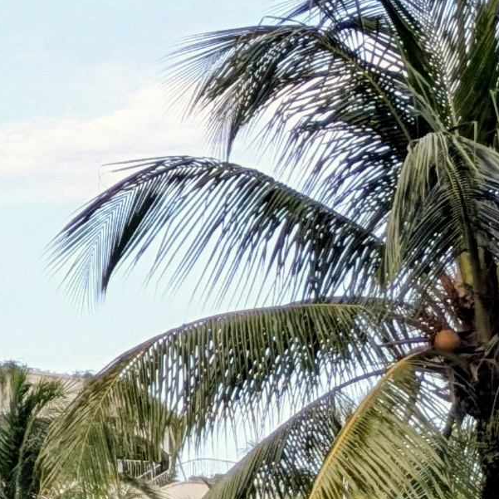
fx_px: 2609
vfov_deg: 10.7
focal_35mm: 160
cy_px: 601
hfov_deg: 9.1
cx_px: -934
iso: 50
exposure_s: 1/272
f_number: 1.73
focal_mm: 4.38
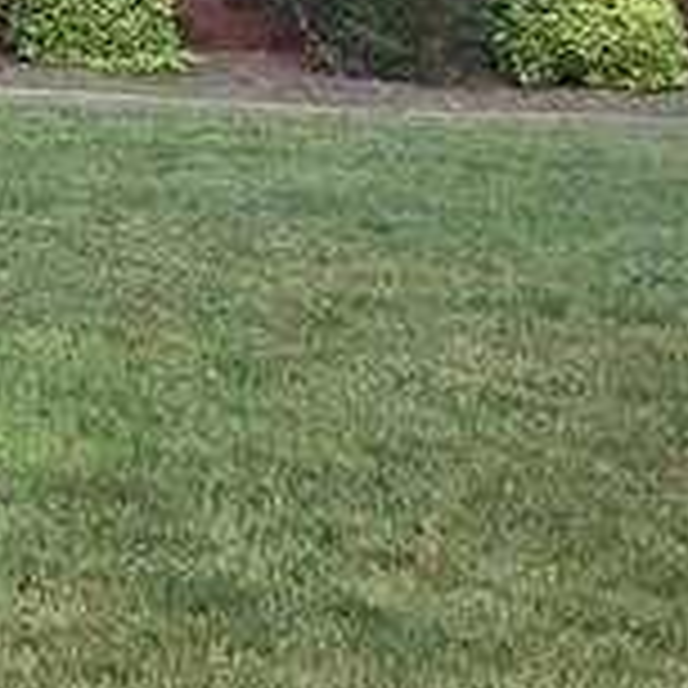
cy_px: -576
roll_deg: -0.8
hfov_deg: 8.8
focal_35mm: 172
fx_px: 3868
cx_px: -1210
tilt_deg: +5.0
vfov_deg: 9.6
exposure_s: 1/391
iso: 32
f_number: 2.2
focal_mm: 4.15
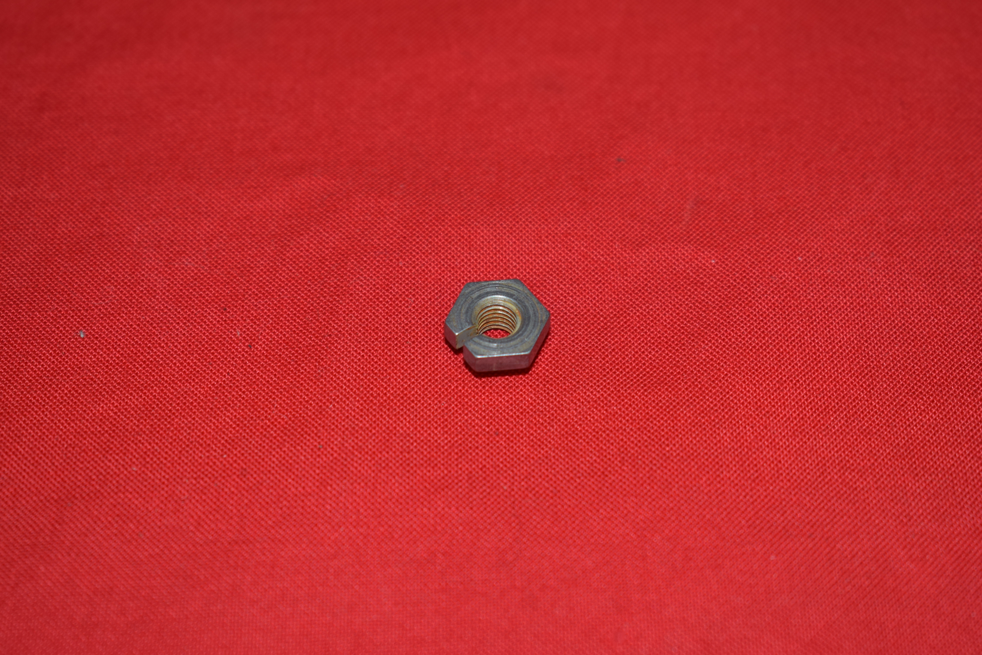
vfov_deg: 16.6
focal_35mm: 82
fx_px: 2251
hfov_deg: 24.6
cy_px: 328
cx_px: 491
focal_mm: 55
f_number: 5.6
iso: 160
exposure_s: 1/25
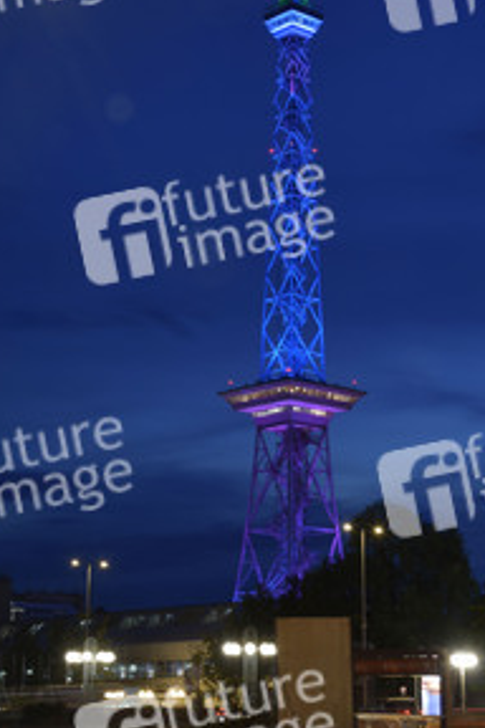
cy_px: 351
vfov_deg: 23.6
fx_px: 1738
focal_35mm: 86
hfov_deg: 15.9
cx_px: 278
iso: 100
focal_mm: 62
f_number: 20
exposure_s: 10
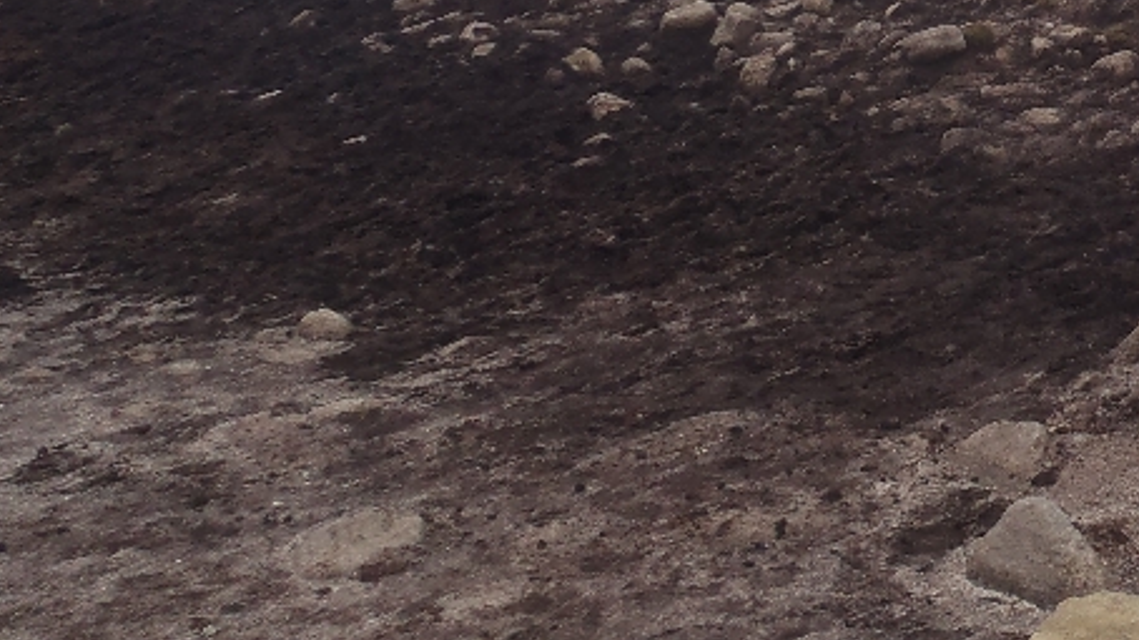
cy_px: -221
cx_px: 1332
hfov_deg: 26.4
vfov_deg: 15.8
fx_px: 2174
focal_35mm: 72
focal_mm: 5
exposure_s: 1/320
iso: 80
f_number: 4.5
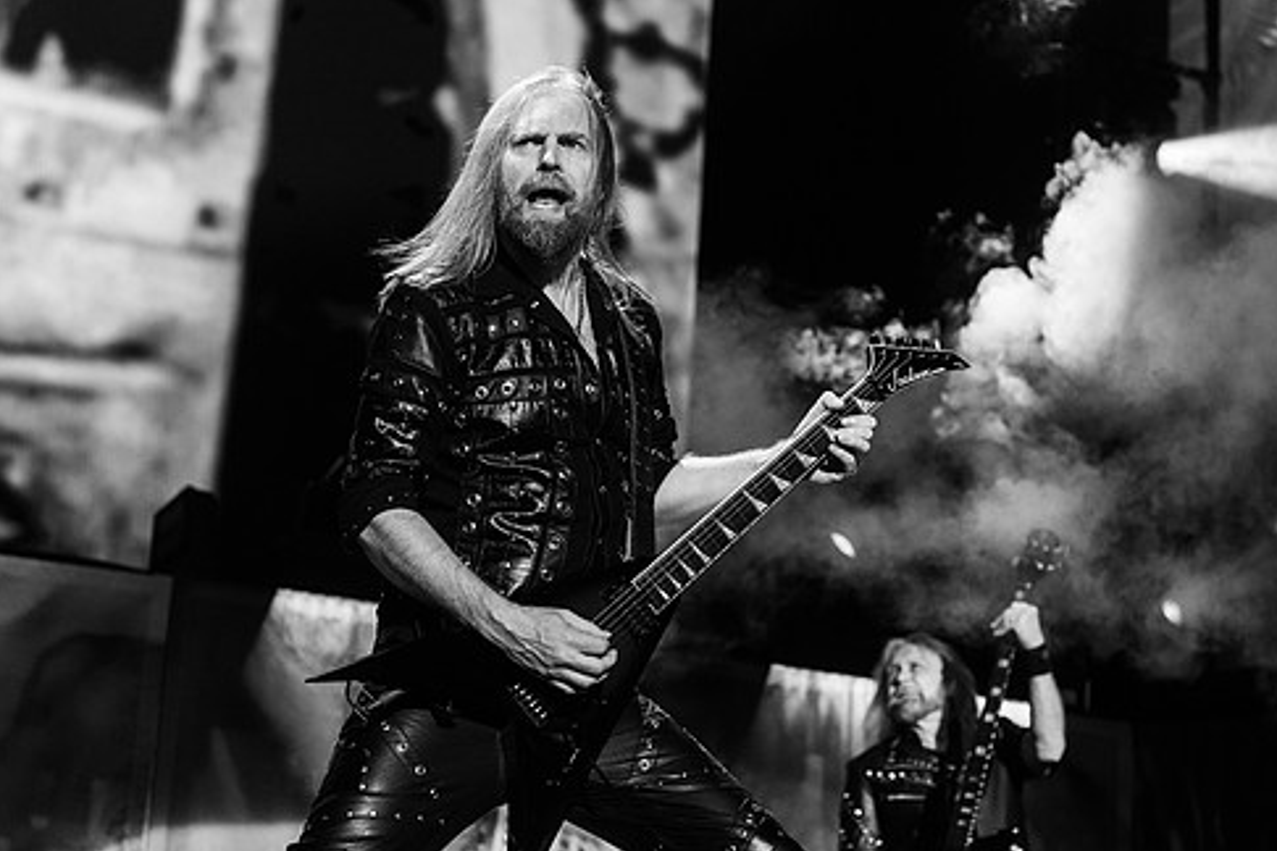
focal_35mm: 90
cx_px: 789
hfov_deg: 22.6
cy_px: 438
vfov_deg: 15.2
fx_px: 3192
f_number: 4
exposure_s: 1/500
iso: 1600
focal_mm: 70
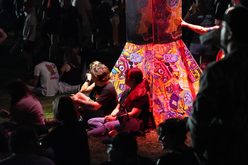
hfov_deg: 19.5
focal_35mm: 105
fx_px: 723
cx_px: 124
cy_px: 82
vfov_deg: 13.0
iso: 12800
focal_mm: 105
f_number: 4
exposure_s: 1/160
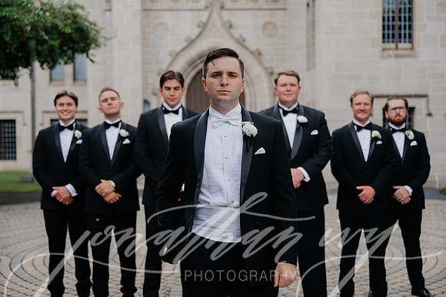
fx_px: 644
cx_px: 223
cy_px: 148
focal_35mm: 52
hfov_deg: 38.2
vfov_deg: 26.0
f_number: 2.8
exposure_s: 1/250
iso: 64
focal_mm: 52
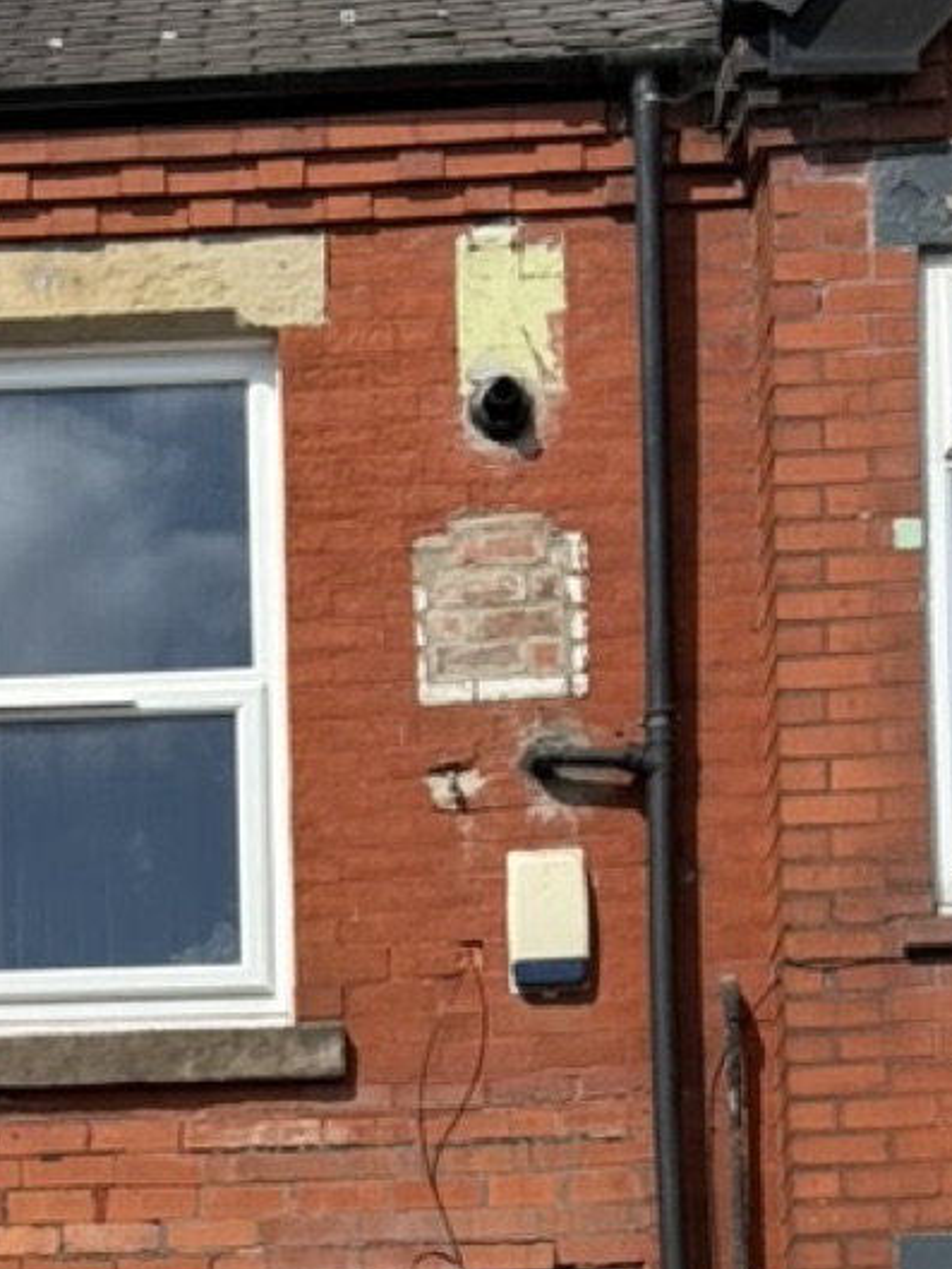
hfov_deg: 11.5
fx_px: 4655
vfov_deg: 15.0
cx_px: -36
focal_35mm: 127
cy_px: 1485
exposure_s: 1/5208
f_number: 1.78
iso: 64
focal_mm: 6.76
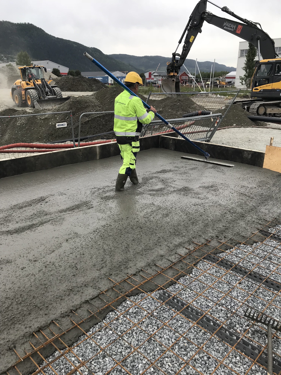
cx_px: 140
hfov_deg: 49.7
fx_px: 303
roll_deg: -0.4
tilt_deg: -18.1
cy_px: 188
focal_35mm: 28
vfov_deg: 63.4
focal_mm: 3.99
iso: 20
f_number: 1.8
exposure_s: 1/392
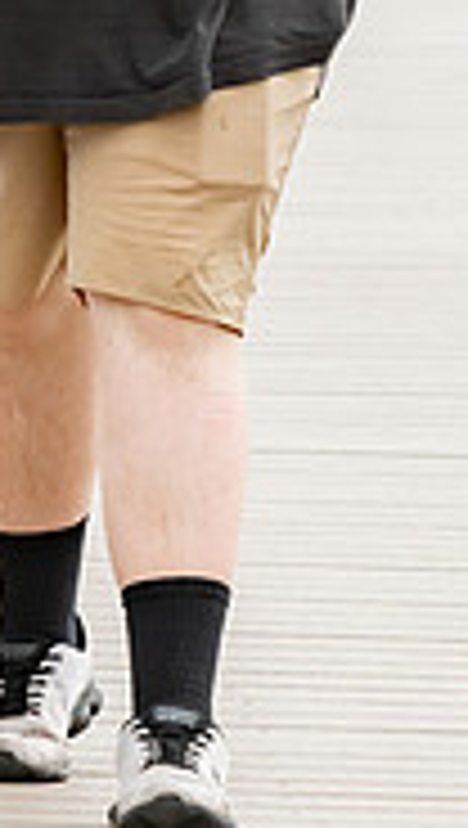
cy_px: -297
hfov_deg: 1.7
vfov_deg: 3.0
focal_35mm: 712
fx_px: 15650
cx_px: 17
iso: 800
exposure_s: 1/500
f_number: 8
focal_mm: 135
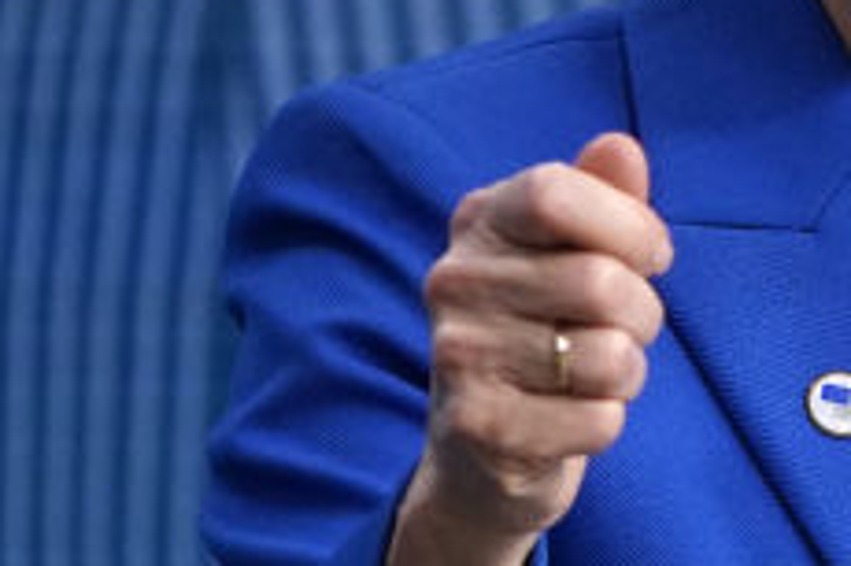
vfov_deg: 0.7
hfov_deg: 1.0
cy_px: 120
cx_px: 1680
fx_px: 48022
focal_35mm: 2033
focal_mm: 456
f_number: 6.3
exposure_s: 1/320
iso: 4000
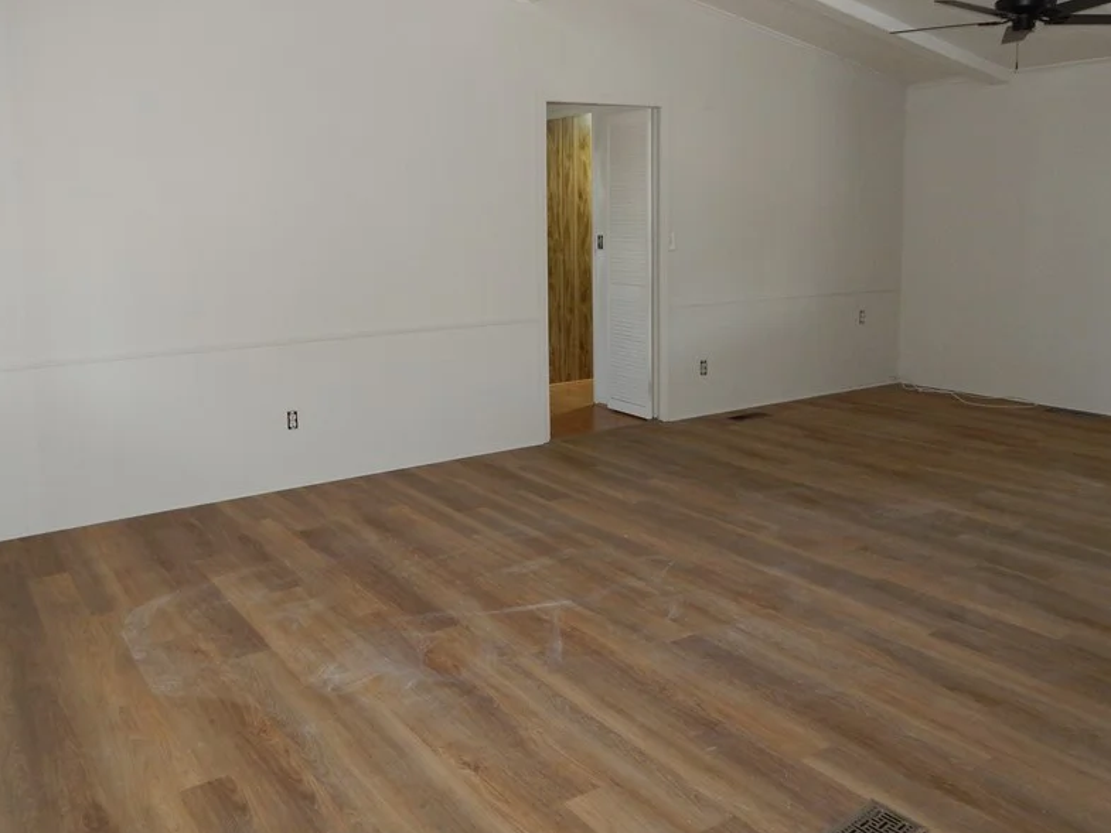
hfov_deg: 59.7
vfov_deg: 46.4
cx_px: 476
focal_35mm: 30
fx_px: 963
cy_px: 317
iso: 200
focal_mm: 4
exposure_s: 1/30
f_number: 3
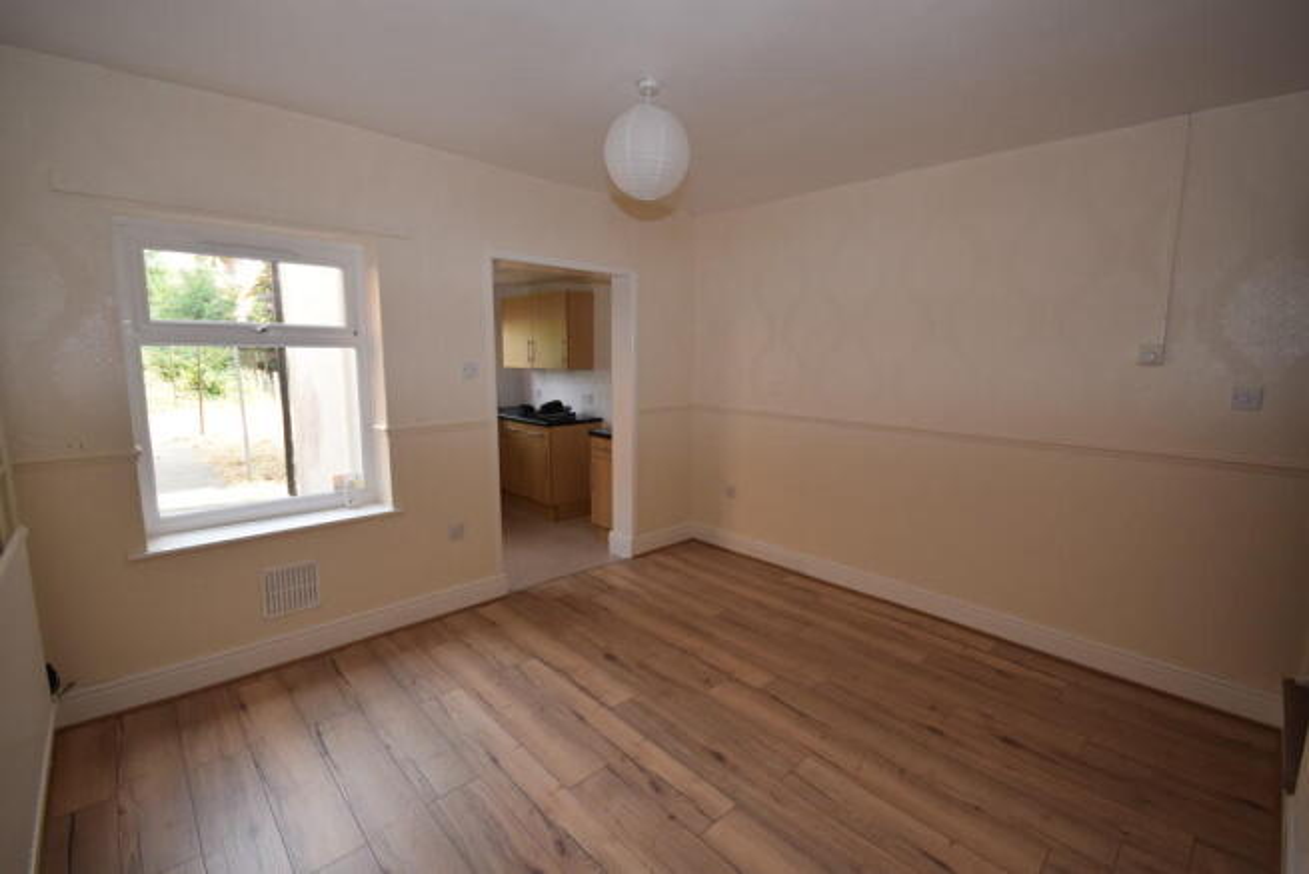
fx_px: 546
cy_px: 437
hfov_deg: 100.4
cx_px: 654
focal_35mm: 15
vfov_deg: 77.4
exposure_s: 1/125
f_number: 5.6
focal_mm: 10
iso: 500
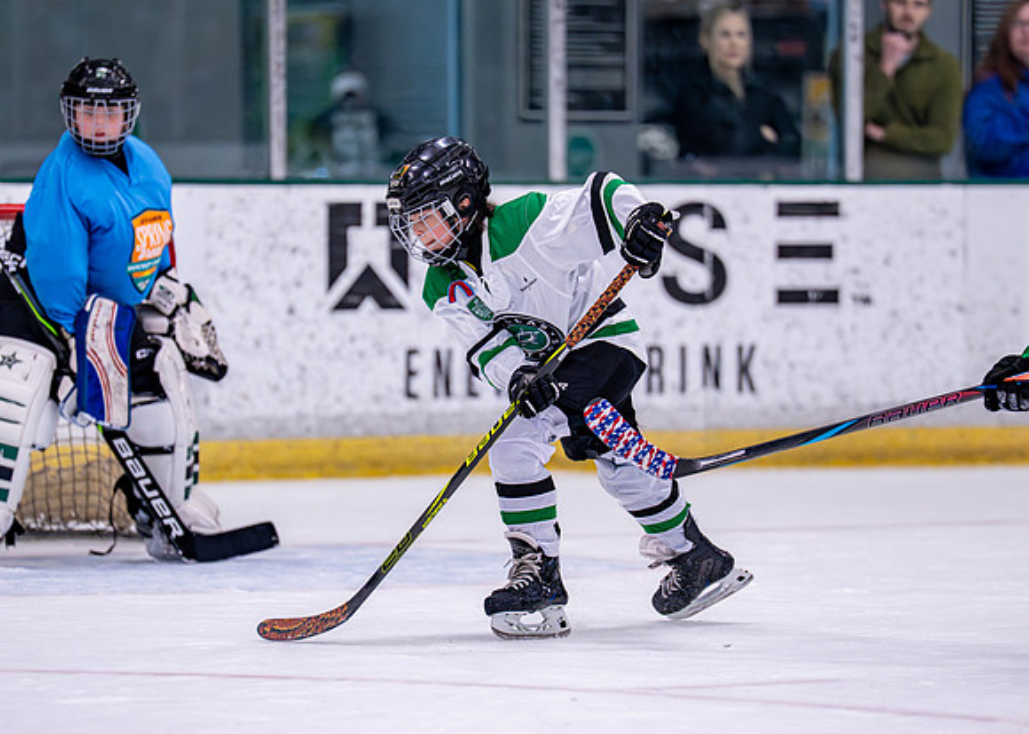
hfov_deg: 7.1
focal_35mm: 285
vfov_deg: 5.0
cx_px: 508
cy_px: 416
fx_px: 8328
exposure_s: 1/1250
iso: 2500
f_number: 2.8
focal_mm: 200
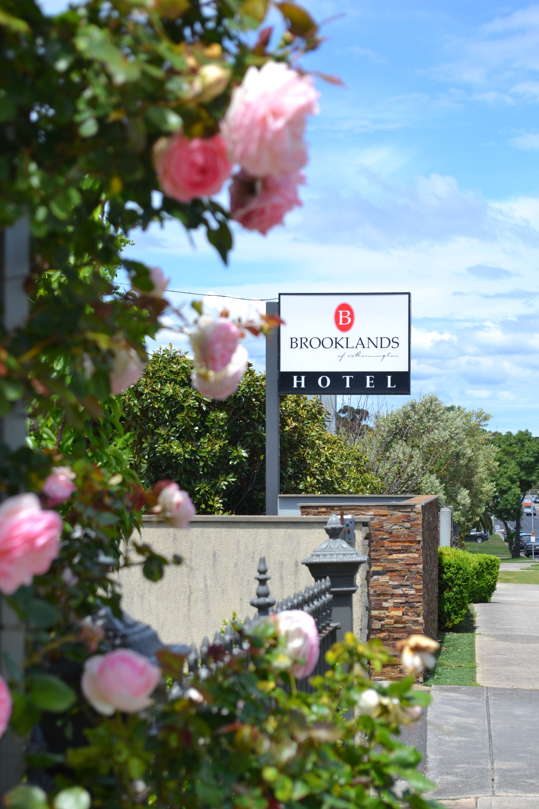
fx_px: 1853
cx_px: 270
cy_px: 404
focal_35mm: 82
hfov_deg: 16.6
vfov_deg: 24.6
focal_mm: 55
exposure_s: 1/250
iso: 100
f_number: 8
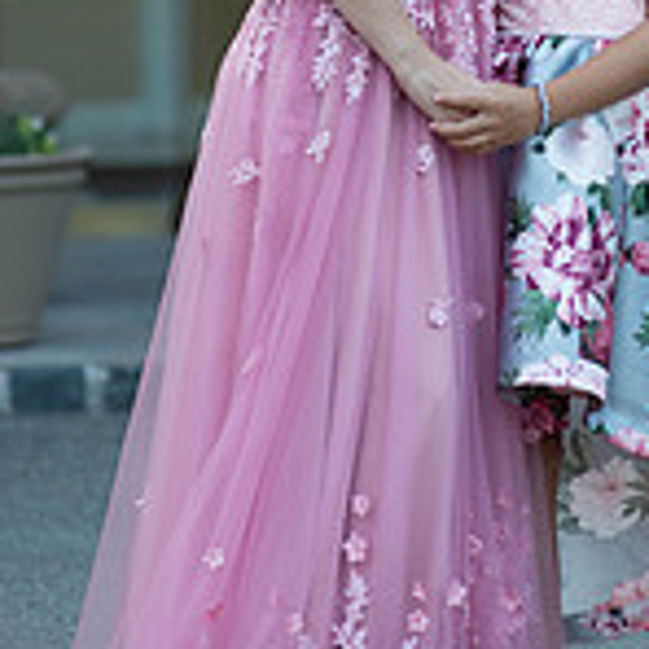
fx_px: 4667
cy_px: 61
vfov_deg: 7.9
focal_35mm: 220
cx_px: 458
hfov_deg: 7.9
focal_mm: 85
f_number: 2
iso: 250
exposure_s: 1/800
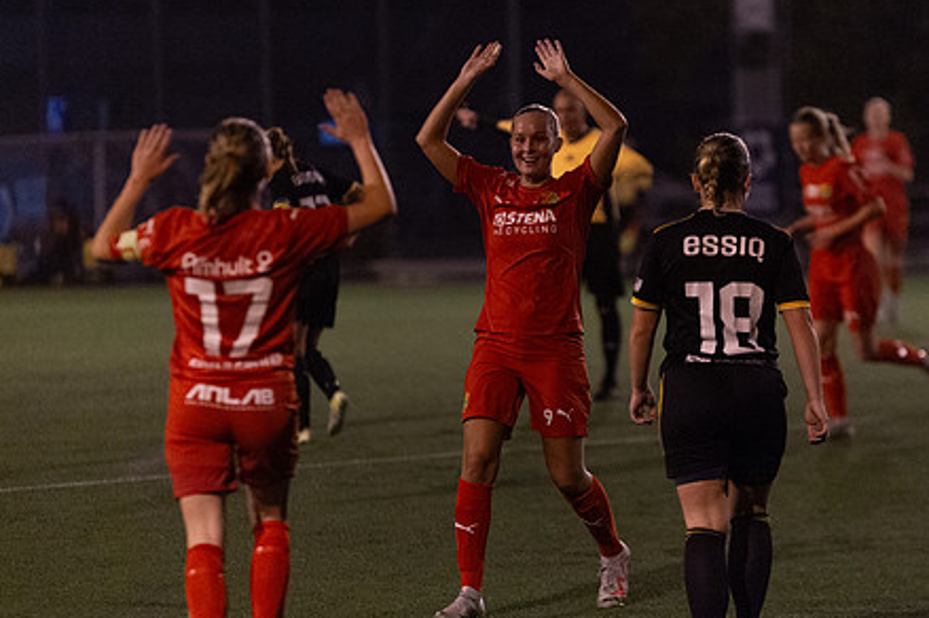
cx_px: 514
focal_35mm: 264
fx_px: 6807
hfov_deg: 7.8
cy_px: 246
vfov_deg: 5.2
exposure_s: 1/640
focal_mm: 200
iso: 8000
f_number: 2.8
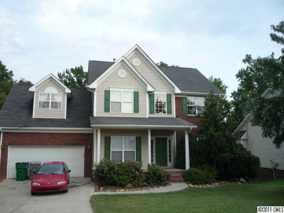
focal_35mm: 30
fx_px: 246
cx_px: 142
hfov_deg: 60.0
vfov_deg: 46.8
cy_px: 106
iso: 100
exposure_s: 1/250
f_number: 4
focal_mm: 5.2
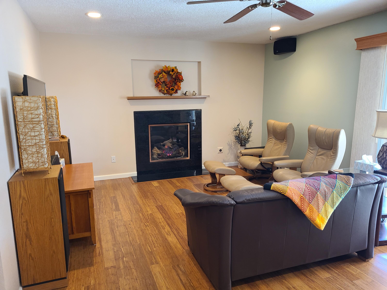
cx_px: 194
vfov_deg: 53.1
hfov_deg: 67.3
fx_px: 291
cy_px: 145
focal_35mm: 26
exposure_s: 1/40
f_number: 1.8
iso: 250
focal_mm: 5.4
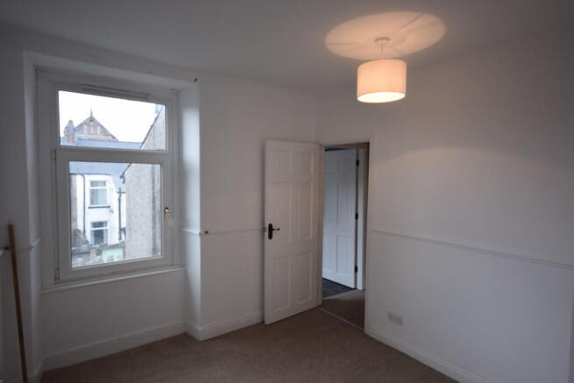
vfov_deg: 59.5
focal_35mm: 21
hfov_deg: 81.2
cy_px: 192
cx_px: 287
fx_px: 335
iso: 400
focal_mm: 14
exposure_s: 1/100
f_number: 5
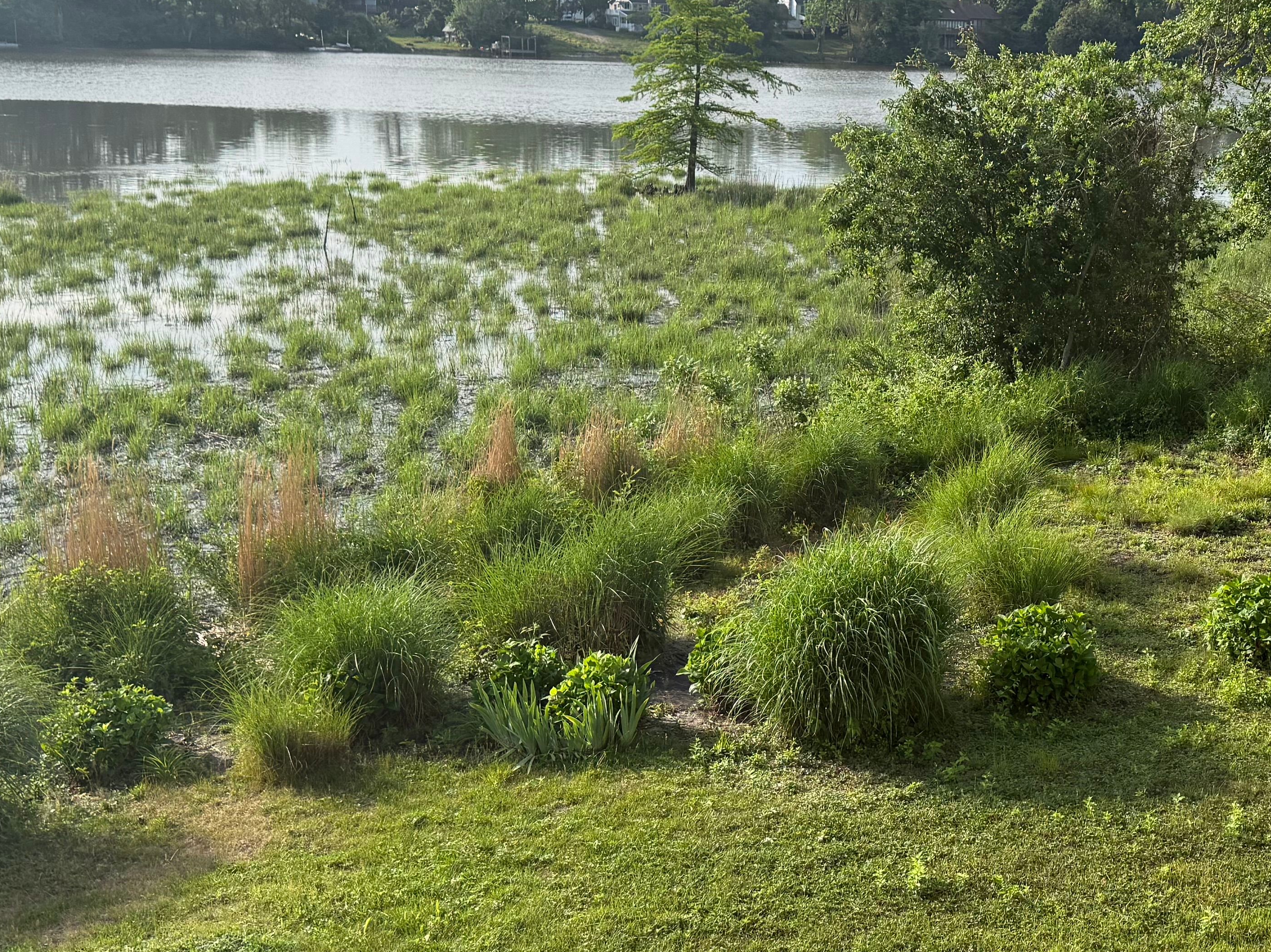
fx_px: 1799
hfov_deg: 38.3
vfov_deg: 29.7
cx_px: 887
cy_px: 468
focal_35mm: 49
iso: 100
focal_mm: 6.76
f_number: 1.78
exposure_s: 1/3425
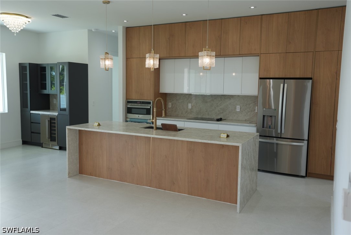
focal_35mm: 31
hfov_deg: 60.3
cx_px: 176
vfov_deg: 42.4
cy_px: 118
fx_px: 302
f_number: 3.5
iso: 100
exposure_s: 1/60
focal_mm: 31
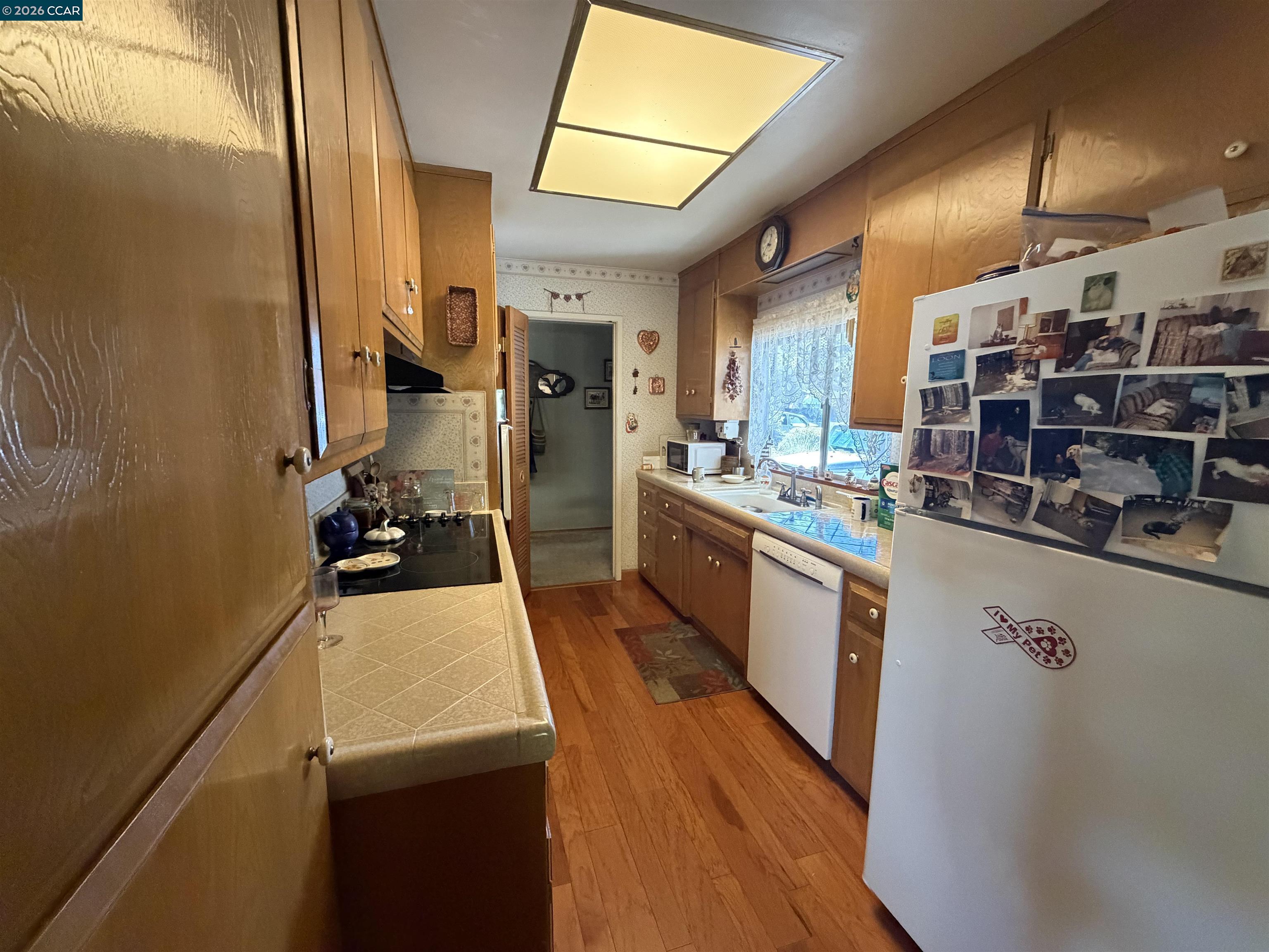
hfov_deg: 102.1
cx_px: 634
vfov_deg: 85.7
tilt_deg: -7.8
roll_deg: -0.3
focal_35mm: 14
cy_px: 476
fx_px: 513
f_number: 2.2
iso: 800
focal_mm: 2.22
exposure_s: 1/60
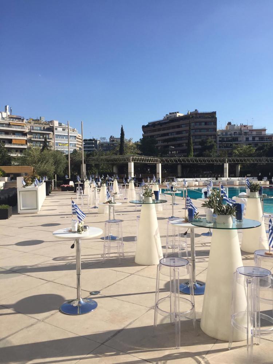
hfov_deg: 48.2
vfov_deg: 61.7
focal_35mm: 29
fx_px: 305
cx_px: 136
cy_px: 182
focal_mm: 4.15
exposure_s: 1/2198
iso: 32
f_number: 2.2
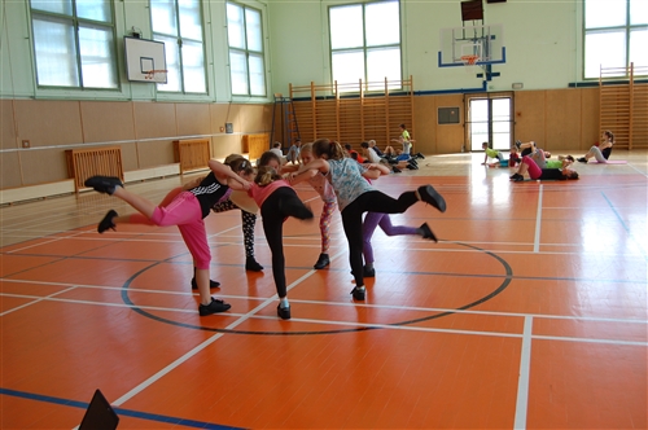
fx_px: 593
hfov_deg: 57.3
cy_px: 215
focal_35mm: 33
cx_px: 324
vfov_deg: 39.9
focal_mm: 22
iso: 400
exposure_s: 1/100
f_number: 5
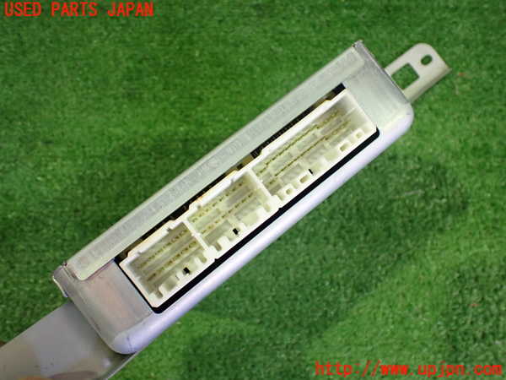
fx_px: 439
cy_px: 190
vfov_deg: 46.8
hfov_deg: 60.0
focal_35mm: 30
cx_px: 253
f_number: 2.3
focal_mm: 5.4
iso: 800
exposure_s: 1/60
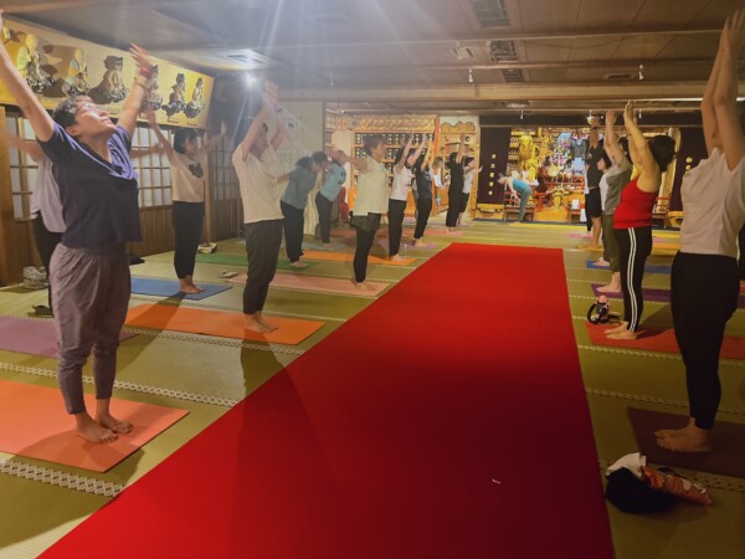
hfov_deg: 67.3
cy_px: 280
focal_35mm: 26
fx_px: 560
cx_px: 372
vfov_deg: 53.1
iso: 500
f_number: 1.5
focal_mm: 5.7
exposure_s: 1/30
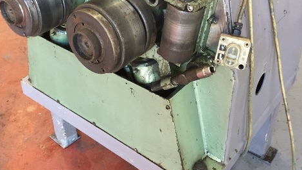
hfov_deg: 47.3
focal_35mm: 43
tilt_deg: -30.7
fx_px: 345
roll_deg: +1.9
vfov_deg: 27.4
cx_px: 150
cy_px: 46
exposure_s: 1/33
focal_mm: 4.15
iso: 125
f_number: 2.2
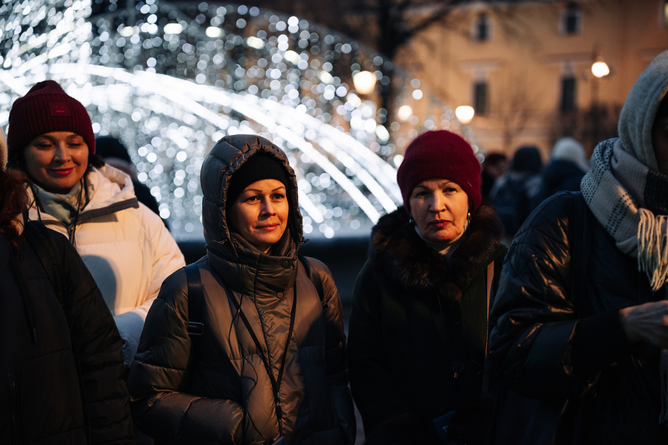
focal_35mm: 75
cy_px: 222
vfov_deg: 18.2
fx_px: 1392
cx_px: 334
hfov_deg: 27.0
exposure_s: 1/100
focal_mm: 75
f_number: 2.8
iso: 1250
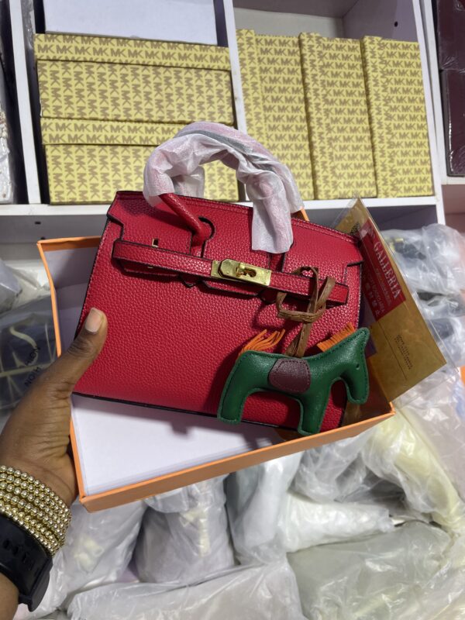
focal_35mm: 26
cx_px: 232
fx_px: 466
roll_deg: +5.3
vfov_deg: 67.3
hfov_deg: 53.1
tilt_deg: -0.4
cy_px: 310
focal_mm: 4.2
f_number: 1.6
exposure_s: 1/140
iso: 32
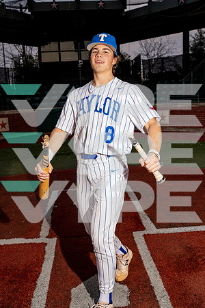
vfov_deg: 54.4
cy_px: 154
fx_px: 299
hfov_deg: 37.9
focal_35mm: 35
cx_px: 102
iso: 500
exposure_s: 1/250
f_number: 5
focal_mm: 35
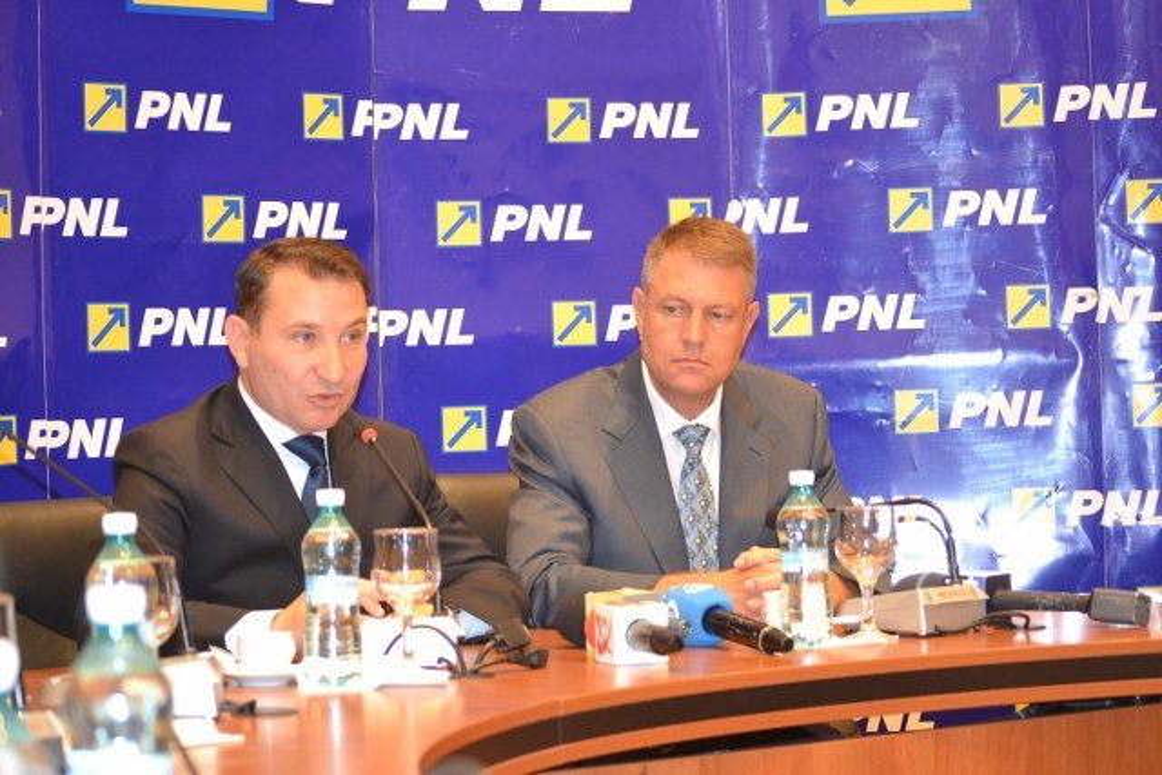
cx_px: 581
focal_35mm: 82
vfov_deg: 16.6
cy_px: 388
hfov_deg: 24.6
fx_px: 2663
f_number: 4
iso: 1800
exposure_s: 1/60
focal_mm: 55
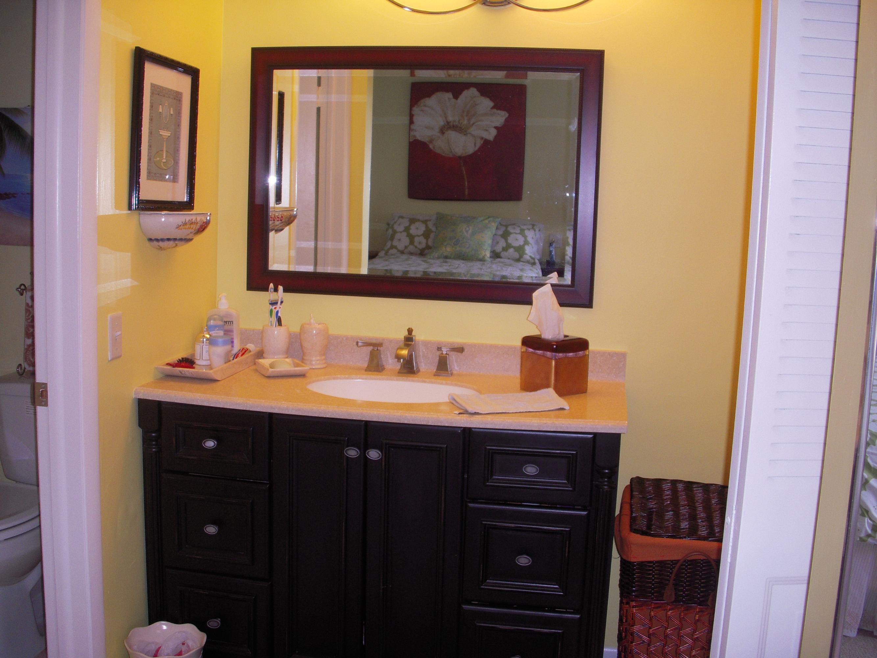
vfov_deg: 37.7
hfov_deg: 49.0
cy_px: 329
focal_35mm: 38
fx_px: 963
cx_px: 438
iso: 100
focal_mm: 6.3
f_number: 3.3
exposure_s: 1/30
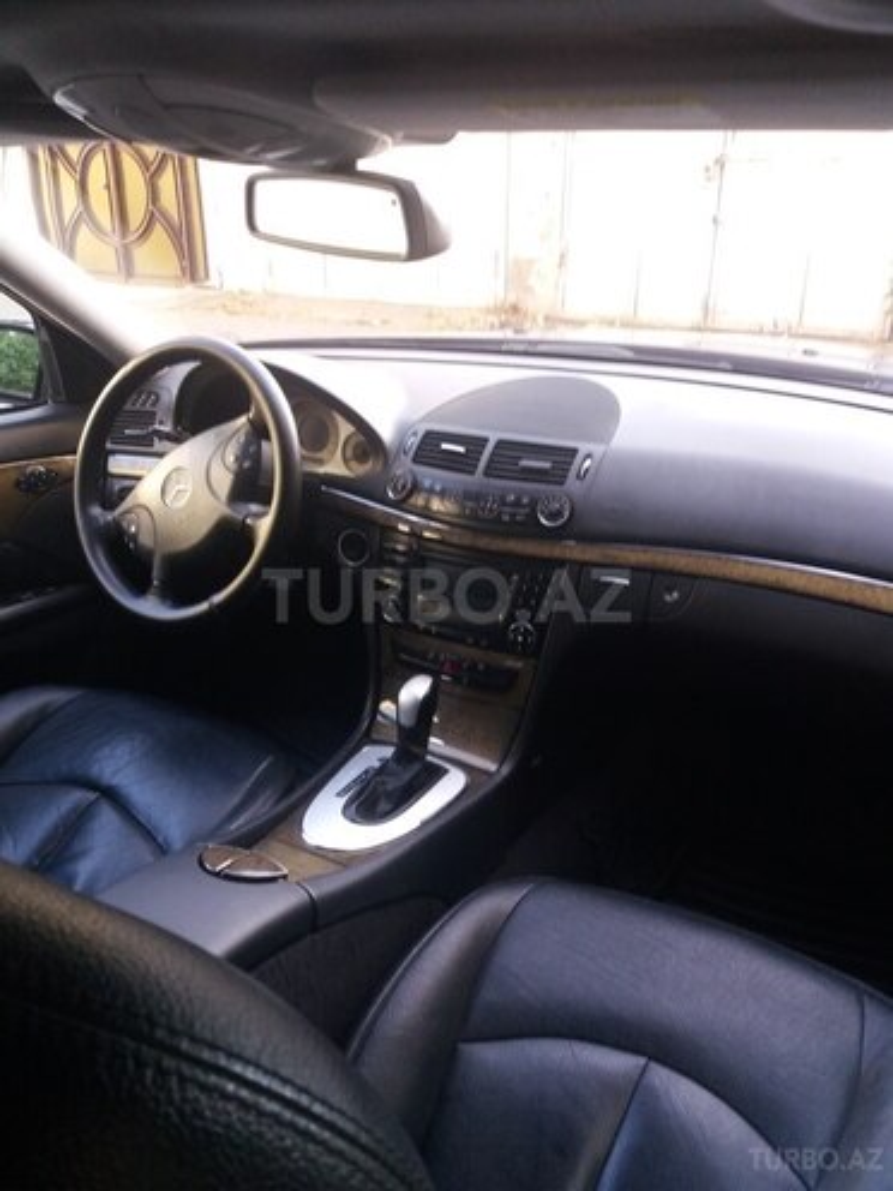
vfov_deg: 63.4
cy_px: 596
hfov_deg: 49.7
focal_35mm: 28
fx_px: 963
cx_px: 446
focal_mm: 3.7
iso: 100
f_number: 1.9
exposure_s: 1/33
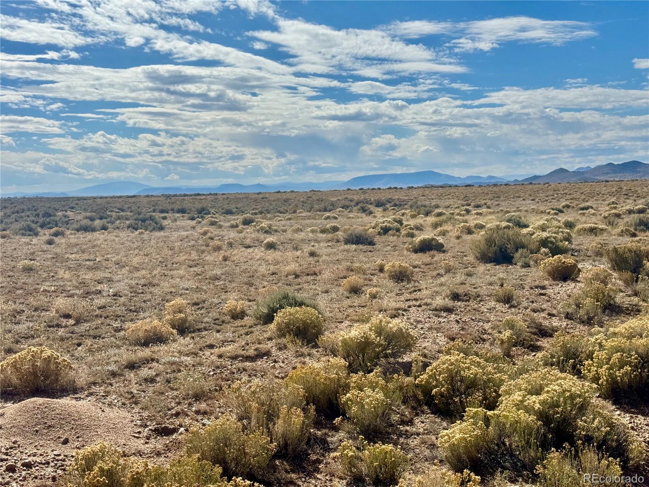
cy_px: 244
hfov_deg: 39.7
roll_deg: +0.9
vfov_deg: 30.3
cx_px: 324
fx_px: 900
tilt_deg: -4.6
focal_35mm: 48
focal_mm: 6.76
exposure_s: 1/15385
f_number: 1.78
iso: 80
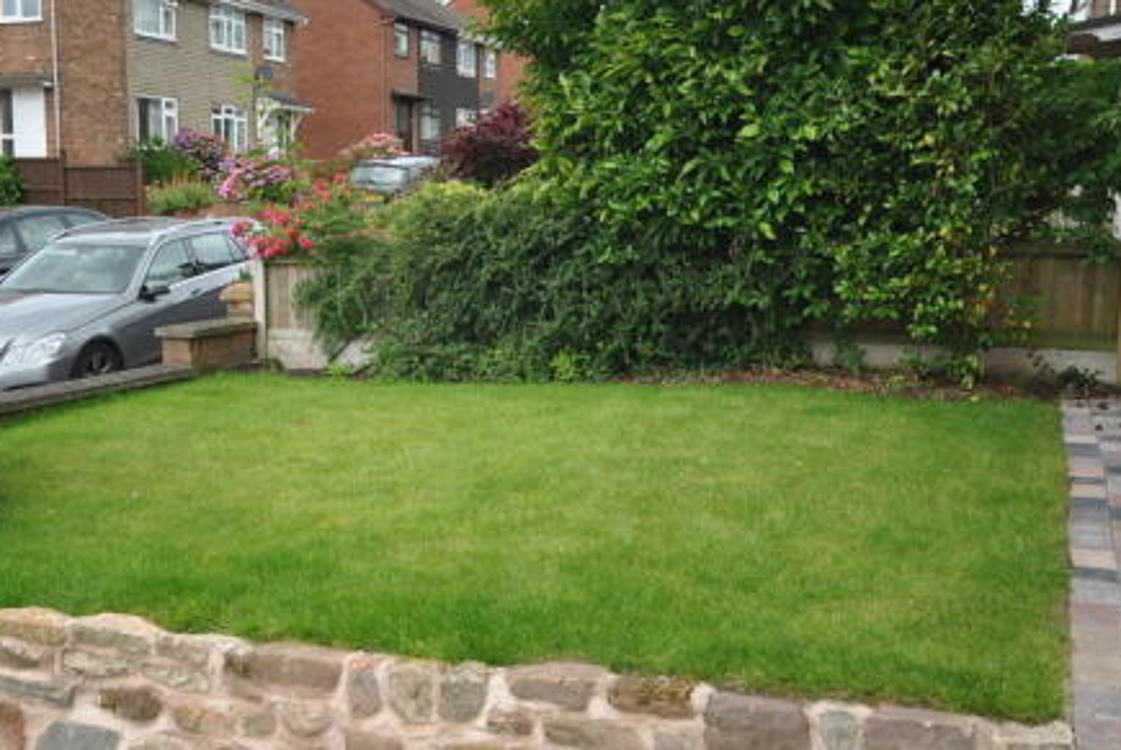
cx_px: 452
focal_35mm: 45
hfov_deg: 43.4
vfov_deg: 29.9
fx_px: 1403
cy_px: 372
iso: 100
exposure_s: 1/160
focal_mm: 20
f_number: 6.3
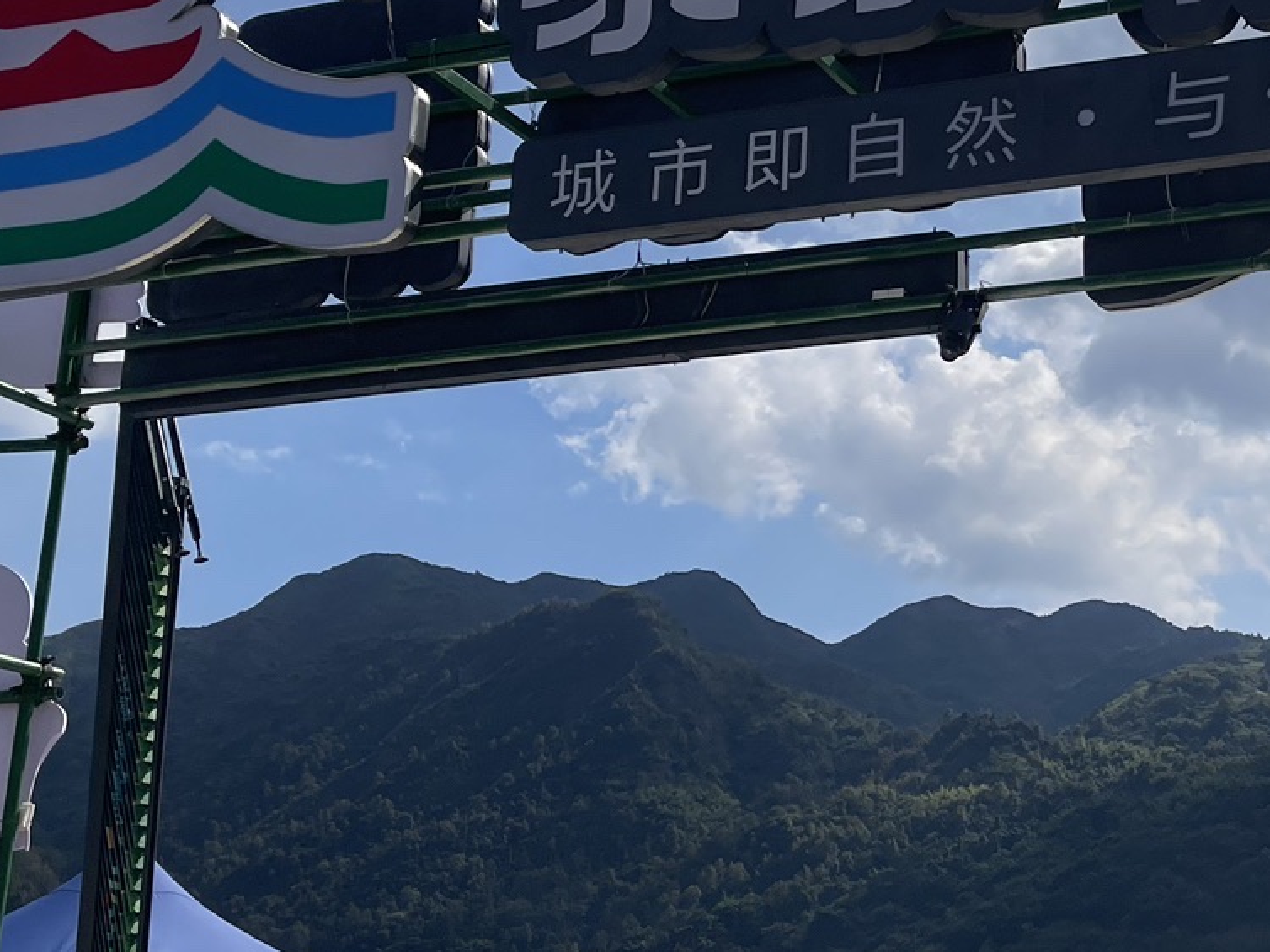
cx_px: 1053
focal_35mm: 69
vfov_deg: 21.3
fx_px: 2531
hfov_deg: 27.5
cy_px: 369
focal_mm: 5.1
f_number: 1.6
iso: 32
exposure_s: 1/7937
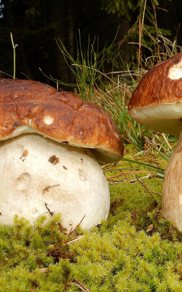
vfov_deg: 54.0
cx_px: 117
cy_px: 148
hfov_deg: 35.1
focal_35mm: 36
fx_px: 286
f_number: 6.3
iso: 125
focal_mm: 4.5
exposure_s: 1/60
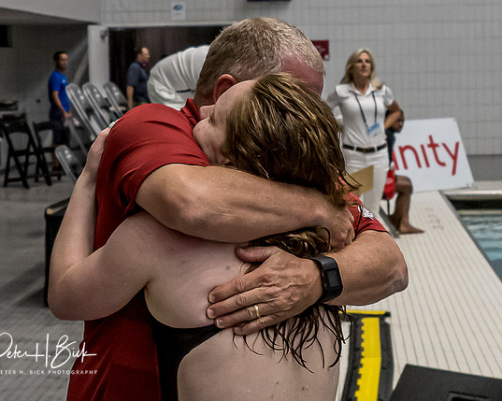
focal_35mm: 82
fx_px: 1218
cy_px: 127
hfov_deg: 23.3
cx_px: 302
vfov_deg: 18.6
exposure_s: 1/500
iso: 1000
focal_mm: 15
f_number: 2.8
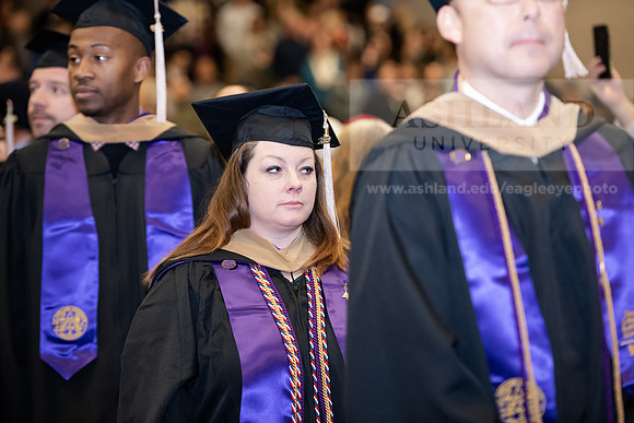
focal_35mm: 130
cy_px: 212
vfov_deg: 10.6
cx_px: 317
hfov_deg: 15.8
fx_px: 2290
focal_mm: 130
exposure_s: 1/200
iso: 2500
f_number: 3.2
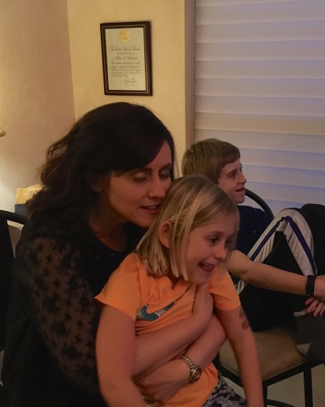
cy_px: 232
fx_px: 529
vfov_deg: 41.9
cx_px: 217
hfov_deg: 33.8
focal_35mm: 44
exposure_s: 1/4
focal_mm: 4.15
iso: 160
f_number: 2.2
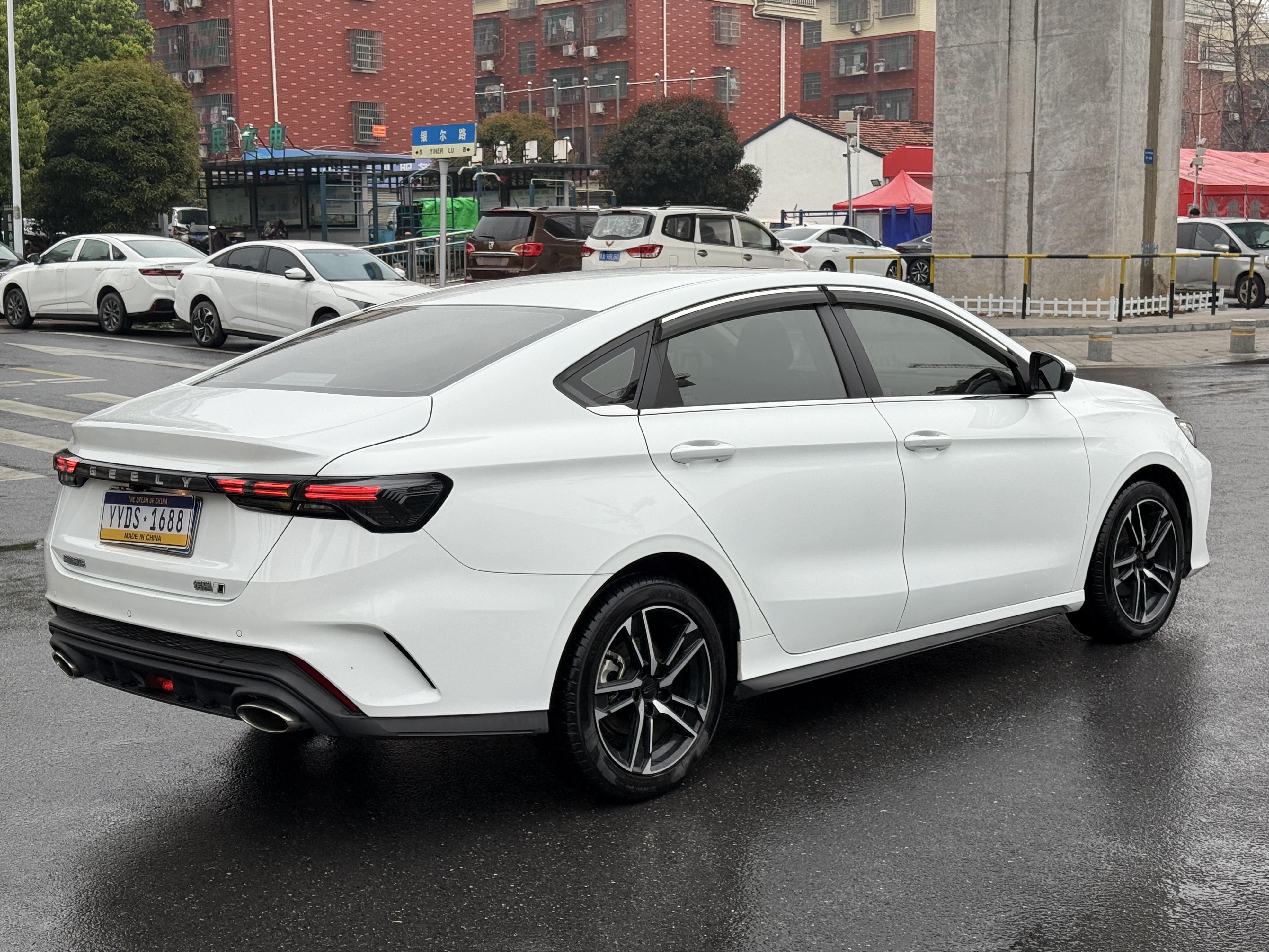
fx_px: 1796
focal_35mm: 49
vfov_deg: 29.7
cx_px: 641
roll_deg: +0.4
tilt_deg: -7.5
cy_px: 484
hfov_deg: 38.9
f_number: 1.78
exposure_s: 1/409
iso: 64
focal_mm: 6.76
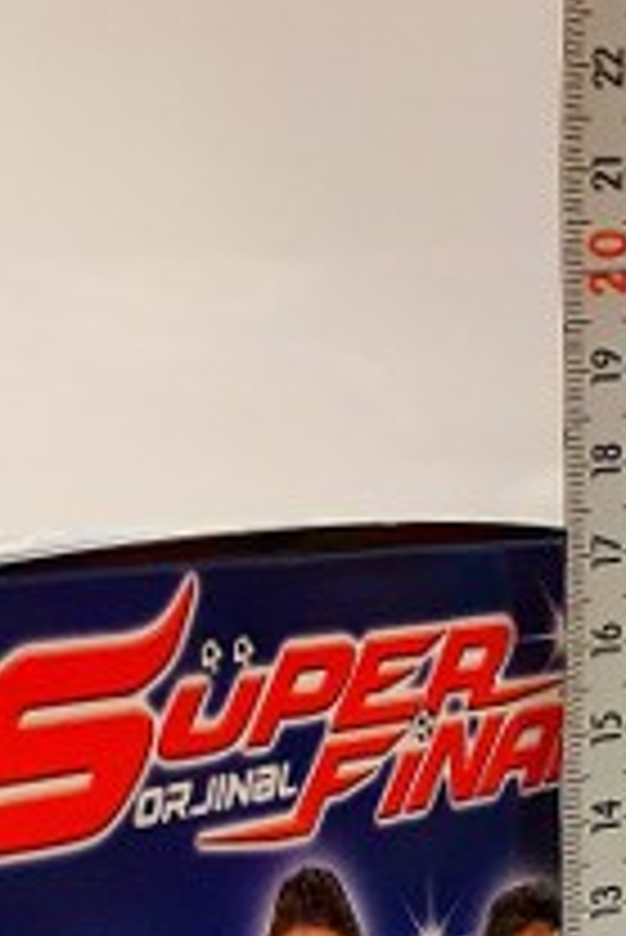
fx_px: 2031
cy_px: 1264
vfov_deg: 22.7
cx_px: 5
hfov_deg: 17.1
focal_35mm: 78
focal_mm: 4.32
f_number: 2.4
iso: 640
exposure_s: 1/30
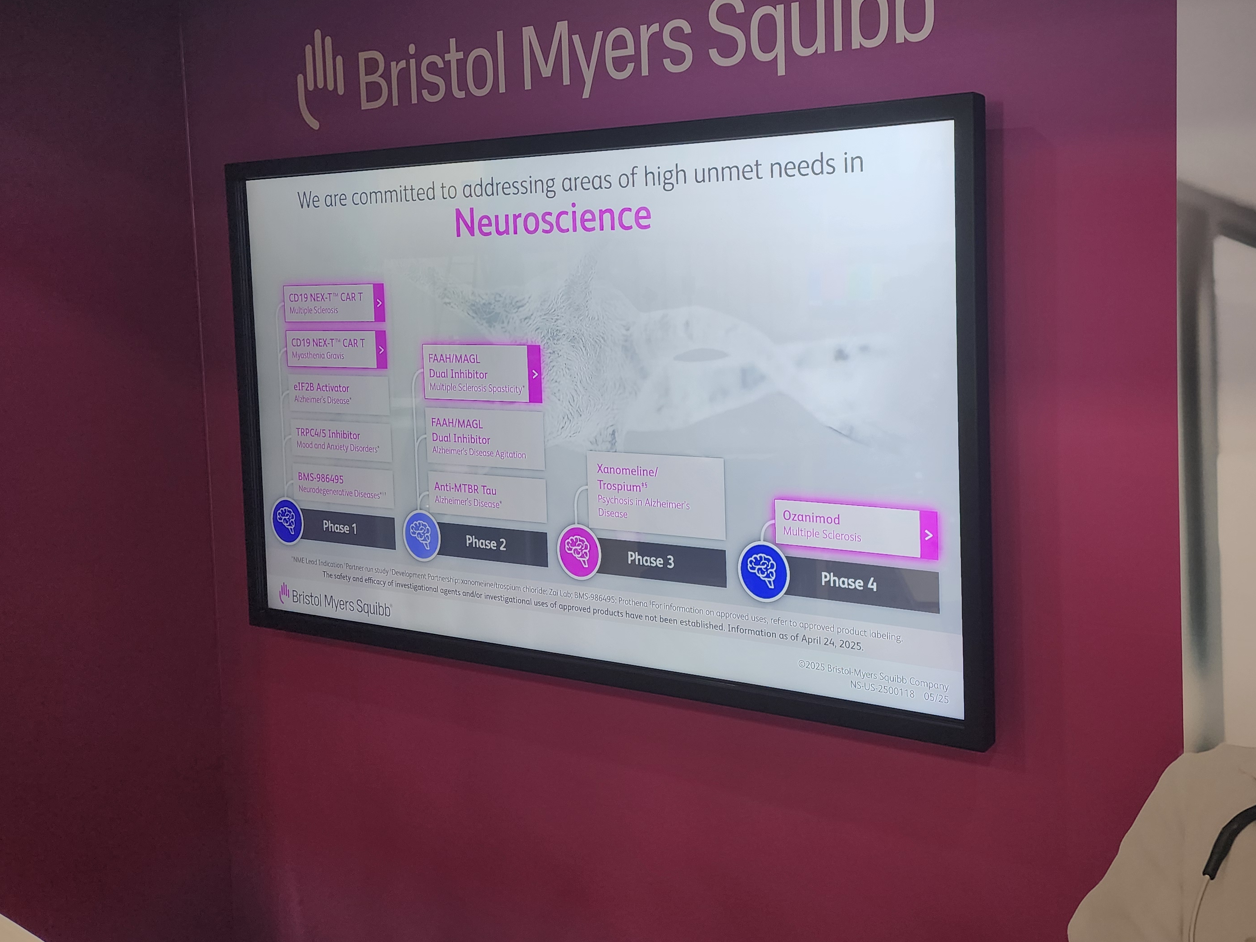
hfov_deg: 54.1
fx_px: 1197
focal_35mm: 33
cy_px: 388
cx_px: 848
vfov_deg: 42.8
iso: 125
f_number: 1.8
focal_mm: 6.4
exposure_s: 1/180
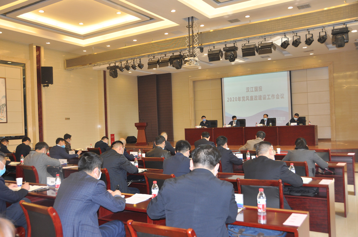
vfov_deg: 39.9
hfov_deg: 57.3
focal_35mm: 33
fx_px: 328
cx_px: 179
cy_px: 118
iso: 320
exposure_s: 1/60
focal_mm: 22
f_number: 3.8
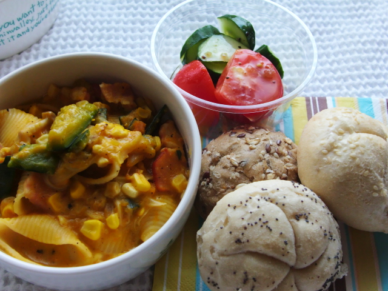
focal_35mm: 46
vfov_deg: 31.5
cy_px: 146
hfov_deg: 41.2
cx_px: 194
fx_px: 516
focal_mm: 8.2
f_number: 3.3
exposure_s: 1/100
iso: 200
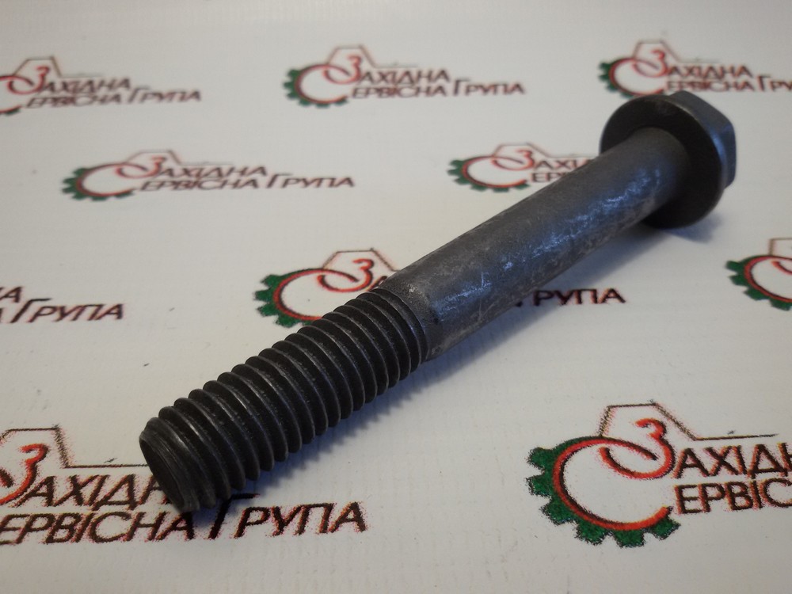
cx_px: 396
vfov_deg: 45.4
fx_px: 709
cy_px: 297
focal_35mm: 31
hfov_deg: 58.4
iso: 50
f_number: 2.4
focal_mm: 2.93
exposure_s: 1/100
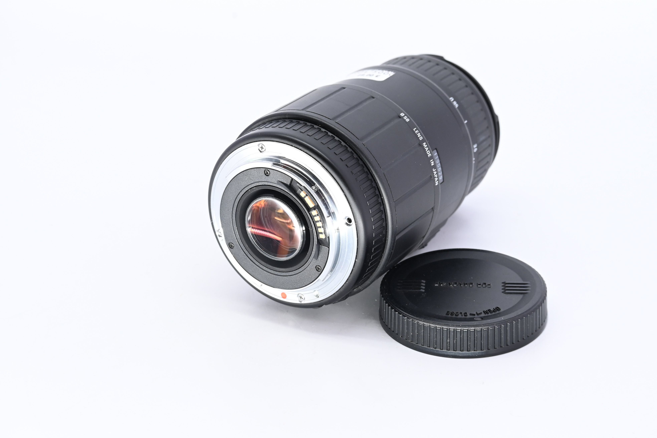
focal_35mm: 75
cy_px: 219
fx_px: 1369
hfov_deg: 27.0
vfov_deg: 18.2
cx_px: 328
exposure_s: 1/80
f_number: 9
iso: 500
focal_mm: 50
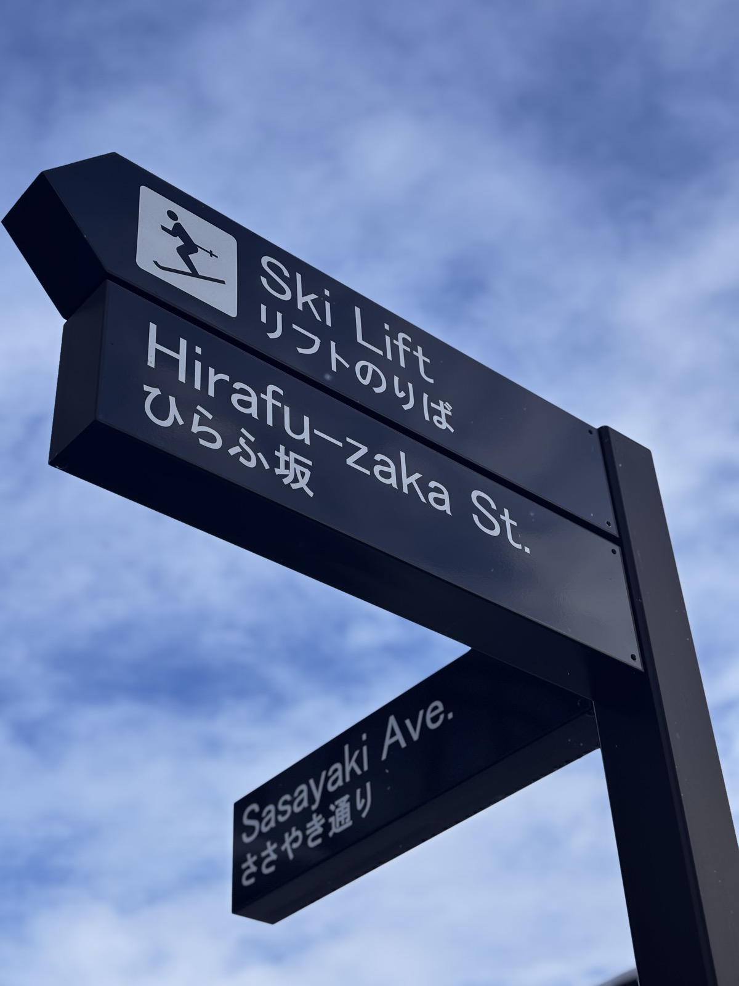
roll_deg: +2.1
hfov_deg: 28.0
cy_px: 493
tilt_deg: +38.1
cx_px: 370
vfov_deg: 36.8
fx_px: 1480
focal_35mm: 52
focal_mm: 5.96
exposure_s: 1/2062
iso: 40
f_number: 1.6
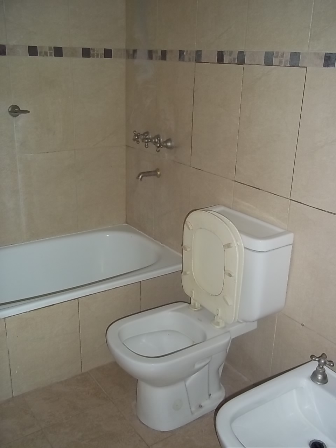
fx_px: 466
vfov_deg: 51.4
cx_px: 168
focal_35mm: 36
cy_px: 224
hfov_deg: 39.7
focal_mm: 6.5
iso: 80
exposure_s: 1/30
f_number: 3.1
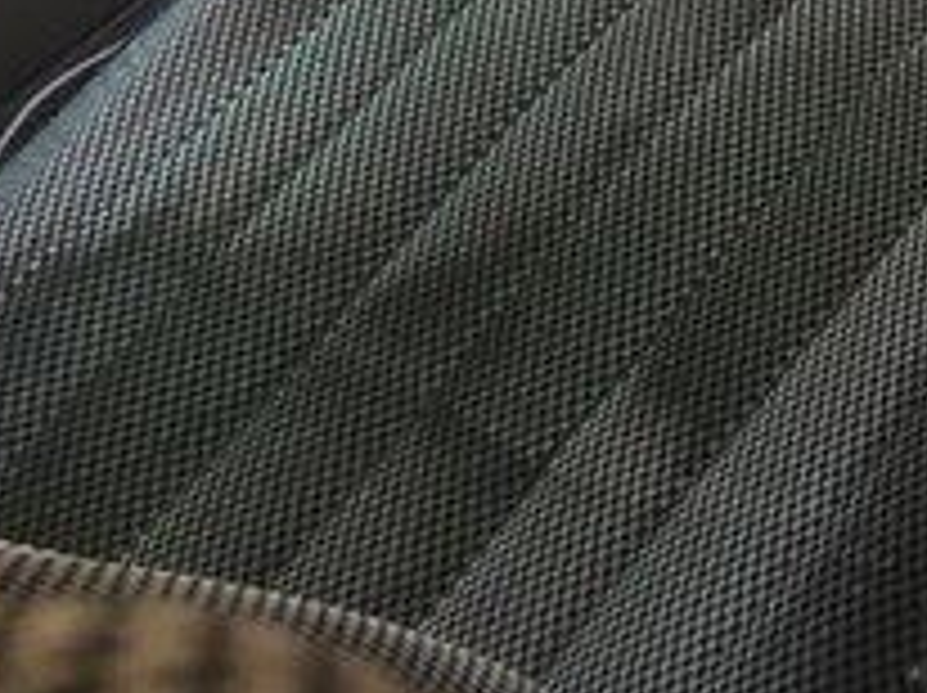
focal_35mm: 93
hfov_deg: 18.5
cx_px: 1418
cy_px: -380
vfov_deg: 14.6
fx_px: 2488
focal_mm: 4.15
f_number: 2.2
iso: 32
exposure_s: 1/100
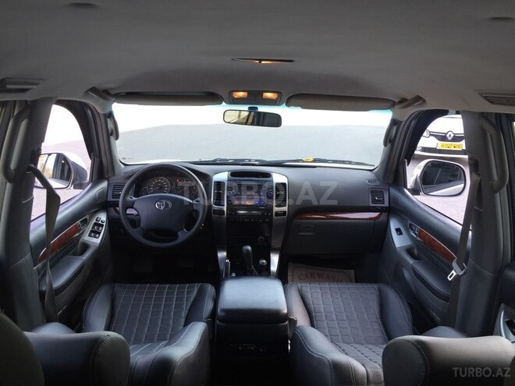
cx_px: 258
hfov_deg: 61.7
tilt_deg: -12.9
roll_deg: -4.3
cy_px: 193
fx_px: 431
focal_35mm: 29
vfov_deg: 48.2
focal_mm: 4.15
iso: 40
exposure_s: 1/100
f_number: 2.2
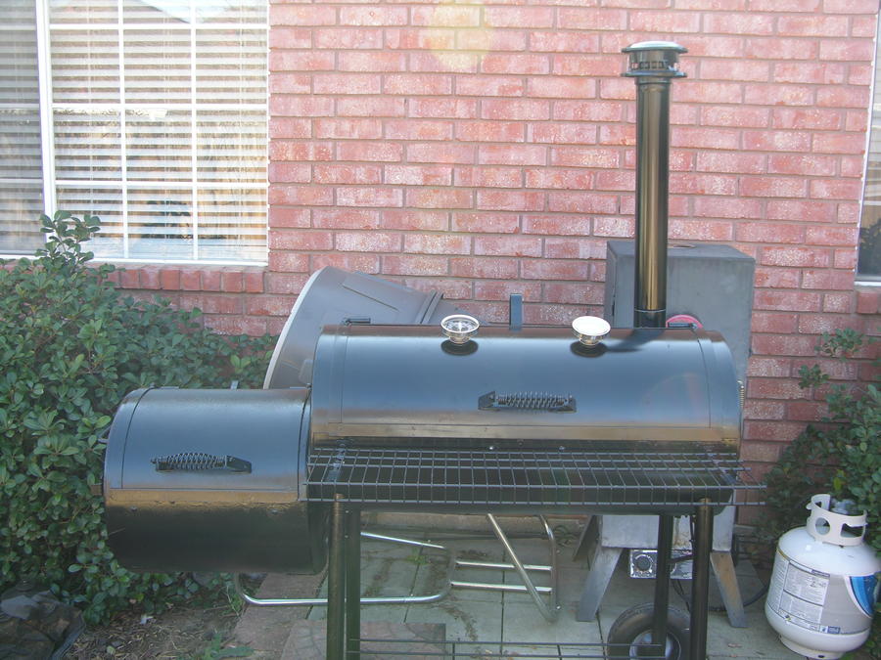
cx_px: 440
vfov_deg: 36.8
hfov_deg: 47.9
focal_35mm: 39
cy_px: 330
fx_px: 993
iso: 50
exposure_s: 1/52.5
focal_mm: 10
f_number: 3.2
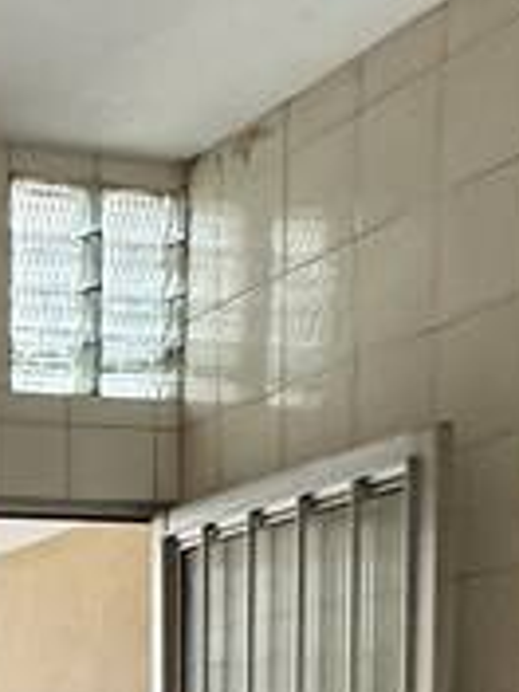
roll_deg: +1.5
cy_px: 1113
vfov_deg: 19.2
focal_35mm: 86
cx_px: -224
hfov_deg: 15.9
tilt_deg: -8.8
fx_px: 1719
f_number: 2.2
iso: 320
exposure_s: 1/60
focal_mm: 2.22
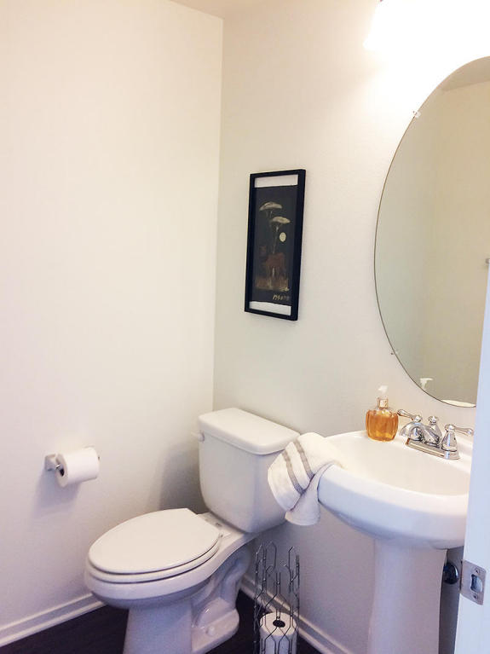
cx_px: 245
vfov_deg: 61.7
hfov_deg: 48.2
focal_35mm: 29
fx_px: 547
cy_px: 327
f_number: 2.2
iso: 50
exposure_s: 1/30
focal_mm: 4.15
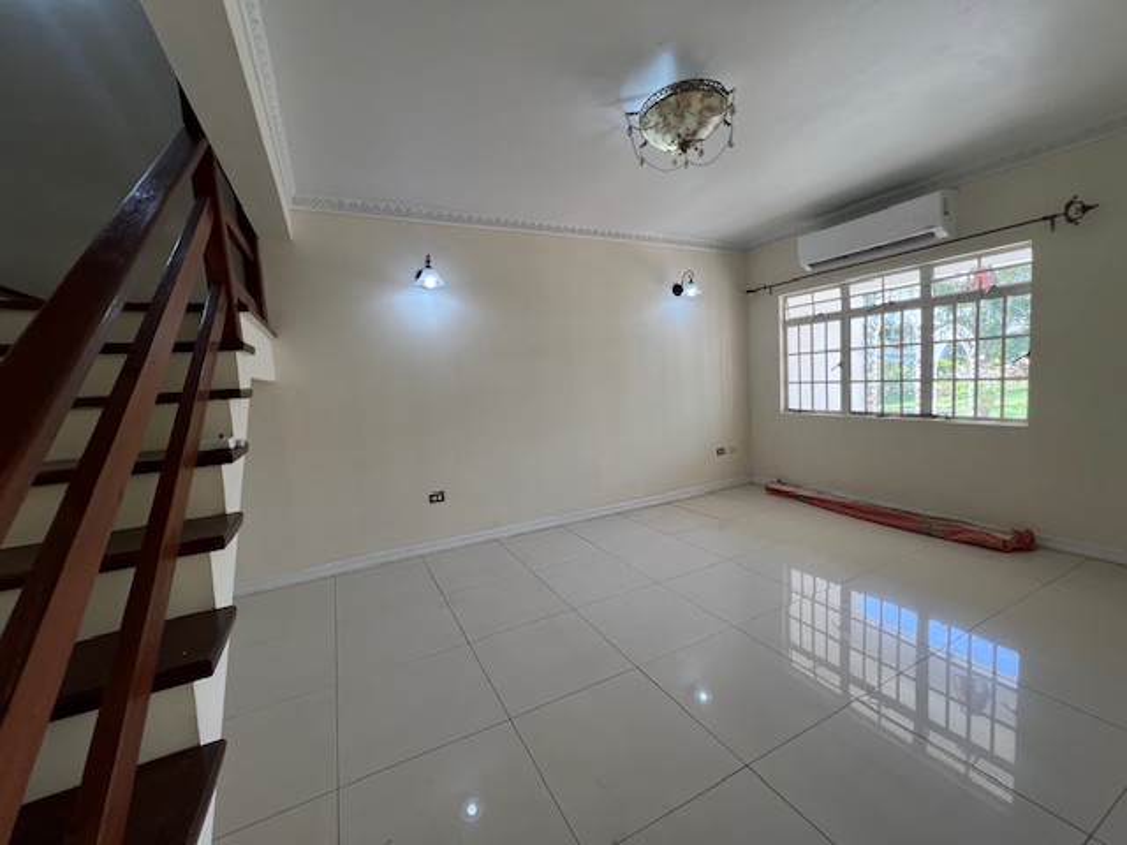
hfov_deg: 106.2
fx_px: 423
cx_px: 564
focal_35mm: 13
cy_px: 422
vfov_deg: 89.9
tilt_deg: -6.3
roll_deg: +4.1
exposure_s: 1/120
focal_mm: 1.57
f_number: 1.8
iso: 64
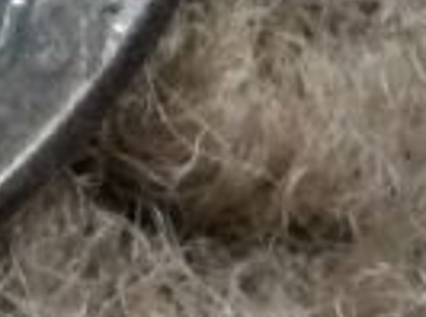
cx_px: -320
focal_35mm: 241
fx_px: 2958
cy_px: -540
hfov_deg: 8.0
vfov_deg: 5.8
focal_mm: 3.3
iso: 100
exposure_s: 1/24
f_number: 2.4
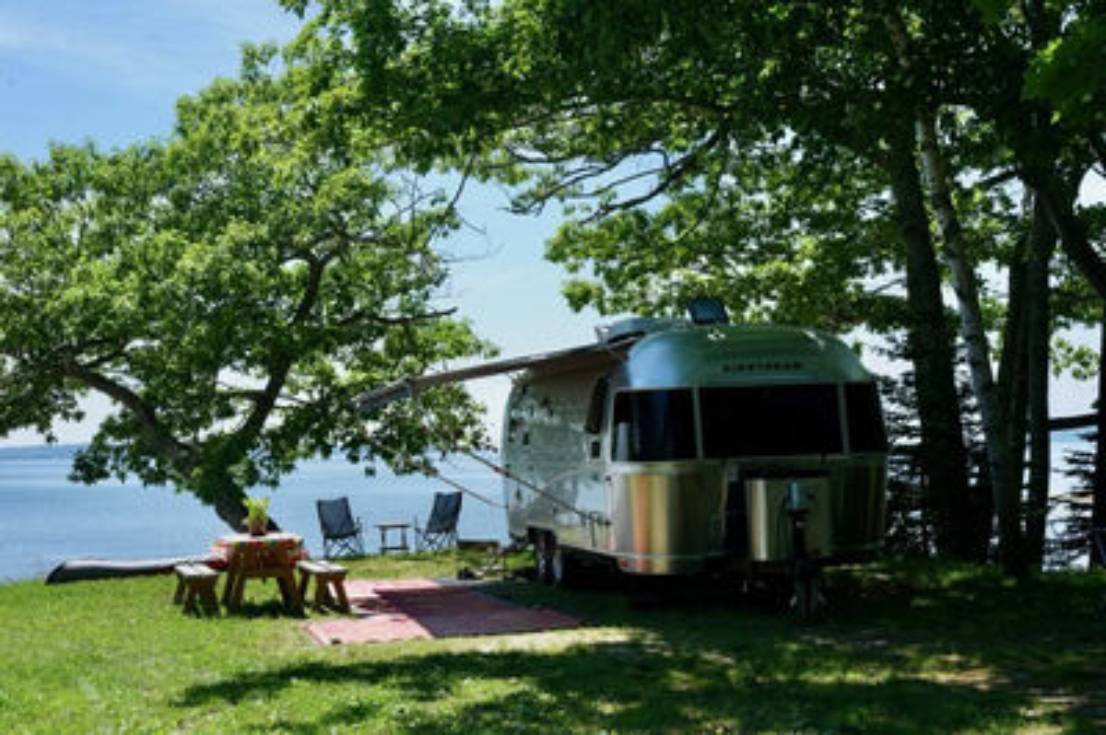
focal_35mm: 55
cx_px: 553
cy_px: 368
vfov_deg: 24.6
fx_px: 1688
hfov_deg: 36.3
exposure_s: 1/60
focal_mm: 55
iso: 100
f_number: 14
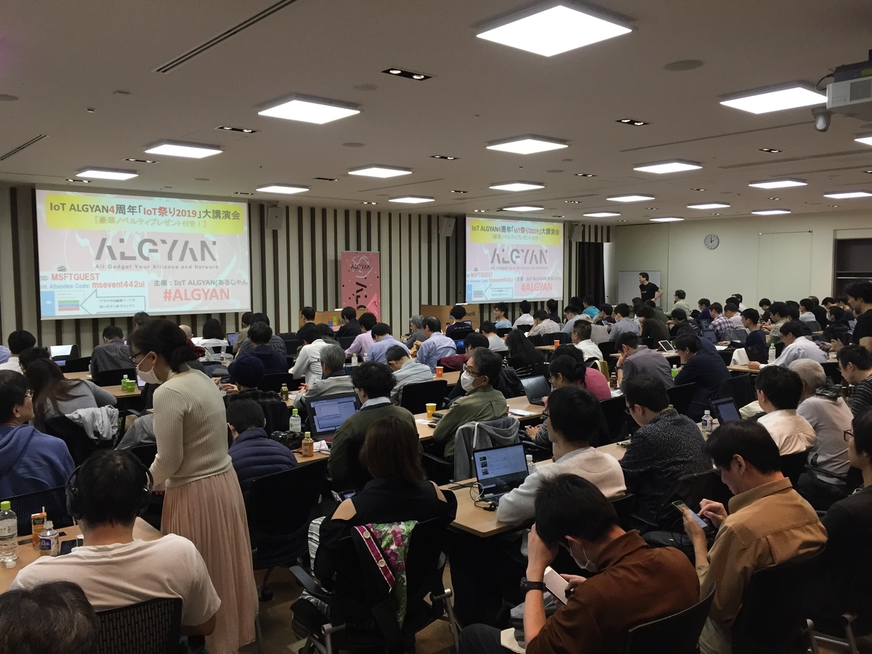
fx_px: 731
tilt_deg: -4.1
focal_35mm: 29
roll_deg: -0.8
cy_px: 327
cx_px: 436
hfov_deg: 61.7
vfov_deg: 48.2
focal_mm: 4.15
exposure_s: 1/30
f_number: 2.2
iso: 50
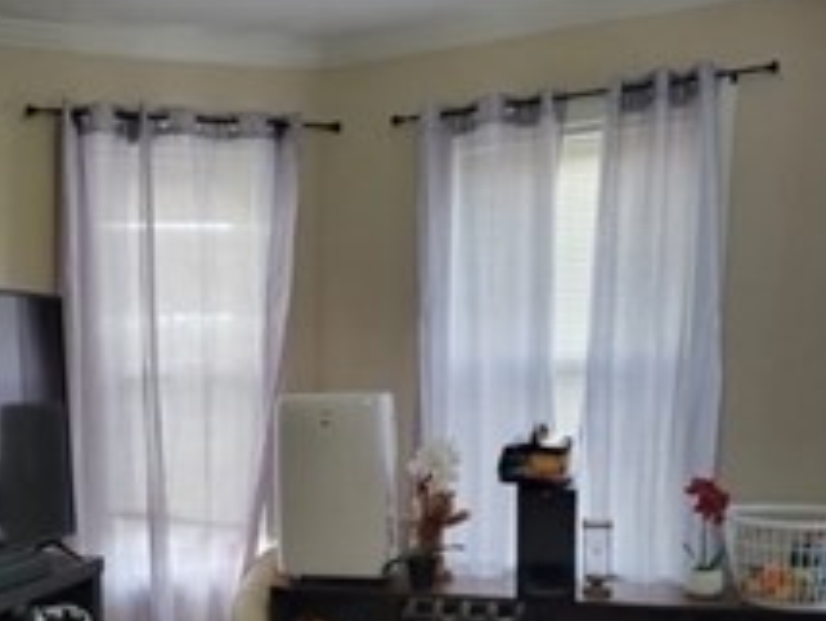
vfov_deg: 33.5
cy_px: 490
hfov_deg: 43.7
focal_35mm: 42
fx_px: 1003
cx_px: 235
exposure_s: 1/120
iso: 320
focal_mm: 5.4
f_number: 1.8
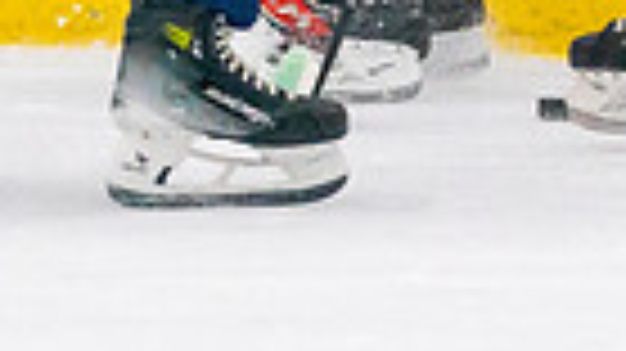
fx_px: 25614
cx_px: 577
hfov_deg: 1.4
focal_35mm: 1544
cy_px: -348
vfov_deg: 0.8
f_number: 2.8
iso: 3200
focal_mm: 200
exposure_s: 1/1250
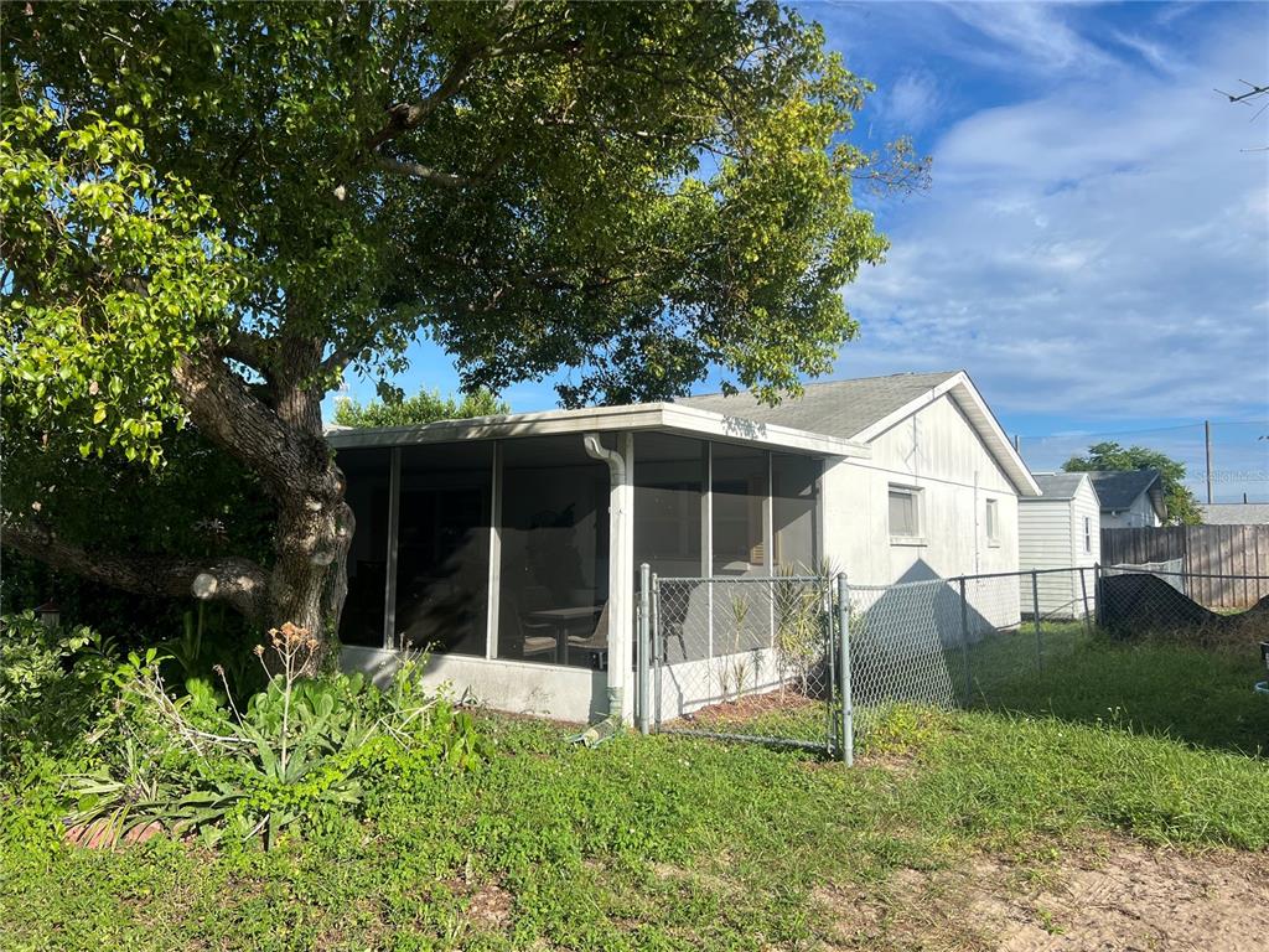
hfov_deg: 67.3
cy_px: 476
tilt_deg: +3.6
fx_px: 953
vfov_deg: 53.1
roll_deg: -0.2
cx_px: 634
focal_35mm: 26
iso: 50
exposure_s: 1/3968
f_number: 1.5
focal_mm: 5.7
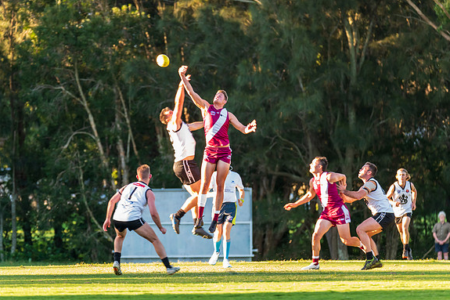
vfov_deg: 3.9
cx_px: 206
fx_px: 4373
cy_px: 138
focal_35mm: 350
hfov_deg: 5.9
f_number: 6.3
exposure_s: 1/200
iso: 1000
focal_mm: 320
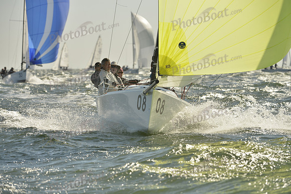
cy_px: 97
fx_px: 2183
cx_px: 146
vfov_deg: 5.1
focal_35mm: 270
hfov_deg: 7.6
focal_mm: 270
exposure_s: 1/1600
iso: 280
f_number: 7.1
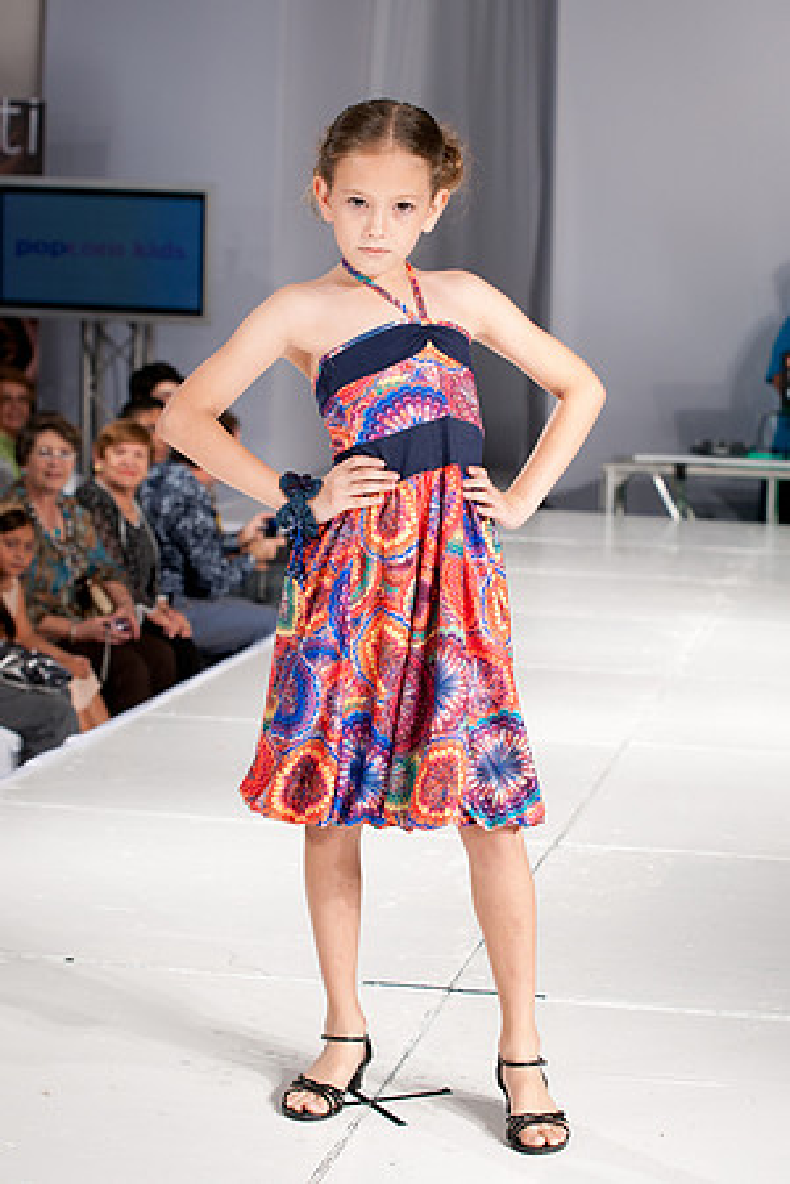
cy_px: 592
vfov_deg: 28.8
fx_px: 2304
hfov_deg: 19.5
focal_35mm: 70
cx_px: 395
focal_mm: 70
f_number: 5
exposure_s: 1/125
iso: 200
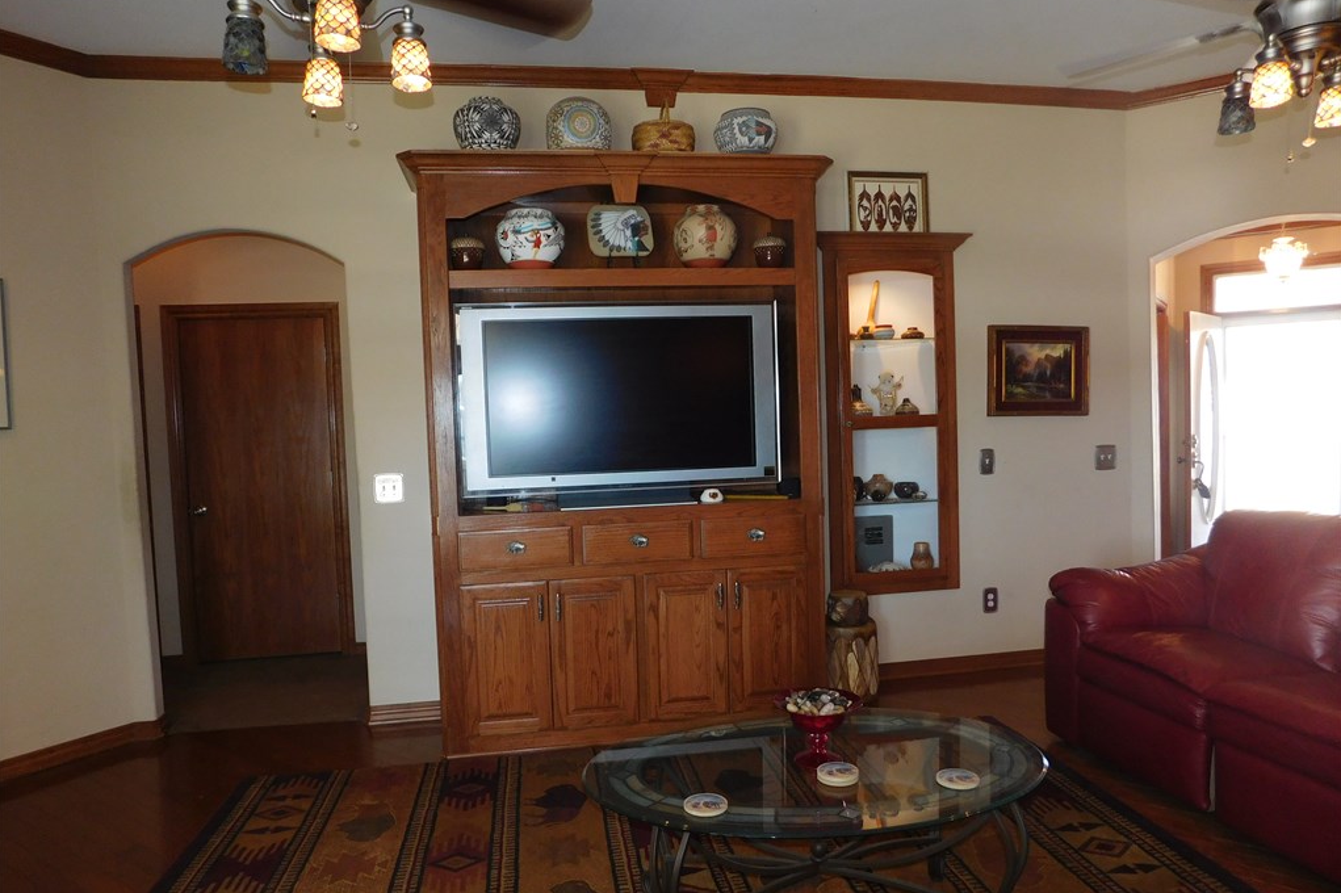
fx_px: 894
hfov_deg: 73.8
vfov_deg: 53.1
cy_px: 453
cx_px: 670
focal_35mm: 24
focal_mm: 4
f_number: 3
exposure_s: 1/30
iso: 200
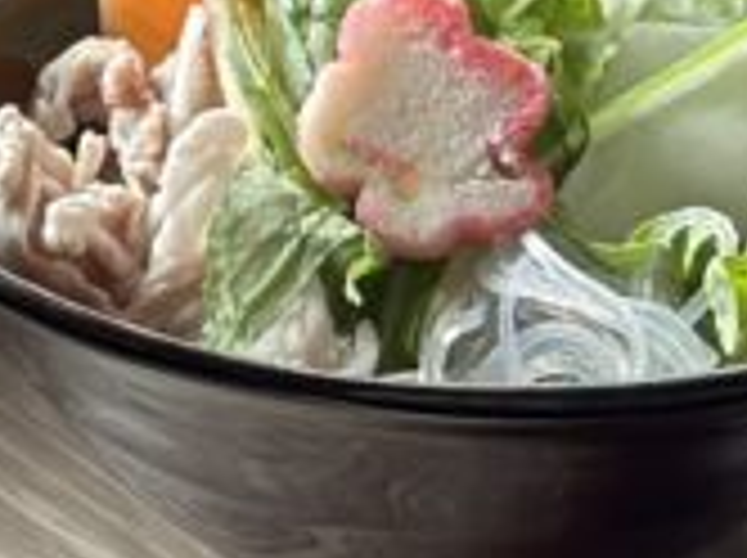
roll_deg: +3.4
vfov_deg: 4.2
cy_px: -504
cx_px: -770
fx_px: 7477
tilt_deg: -27.4
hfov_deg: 5.6
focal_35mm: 347
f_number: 1.78
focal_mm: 6.86
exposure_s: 1/121
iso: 100
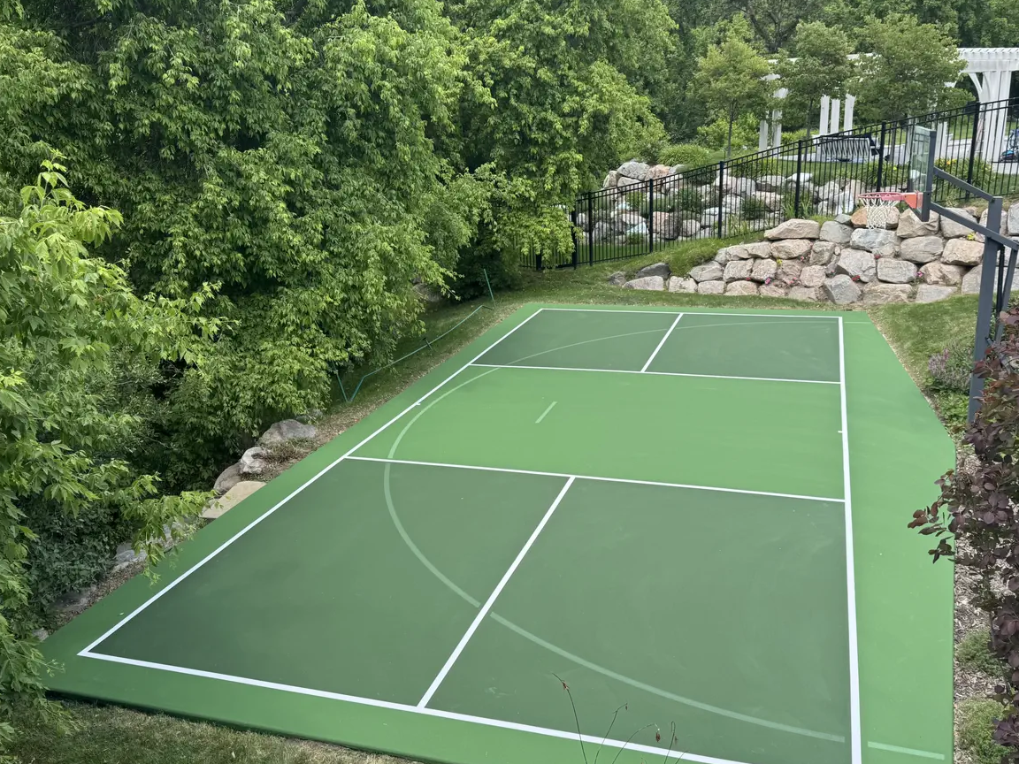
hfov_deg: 59.9
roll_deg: +2.0
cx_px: 548
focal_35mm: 30
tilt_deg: -18.4
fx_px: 883
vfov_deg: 46.8
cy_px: 380
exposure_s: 1/1131
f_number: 1.78
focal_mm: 6.76
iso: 80
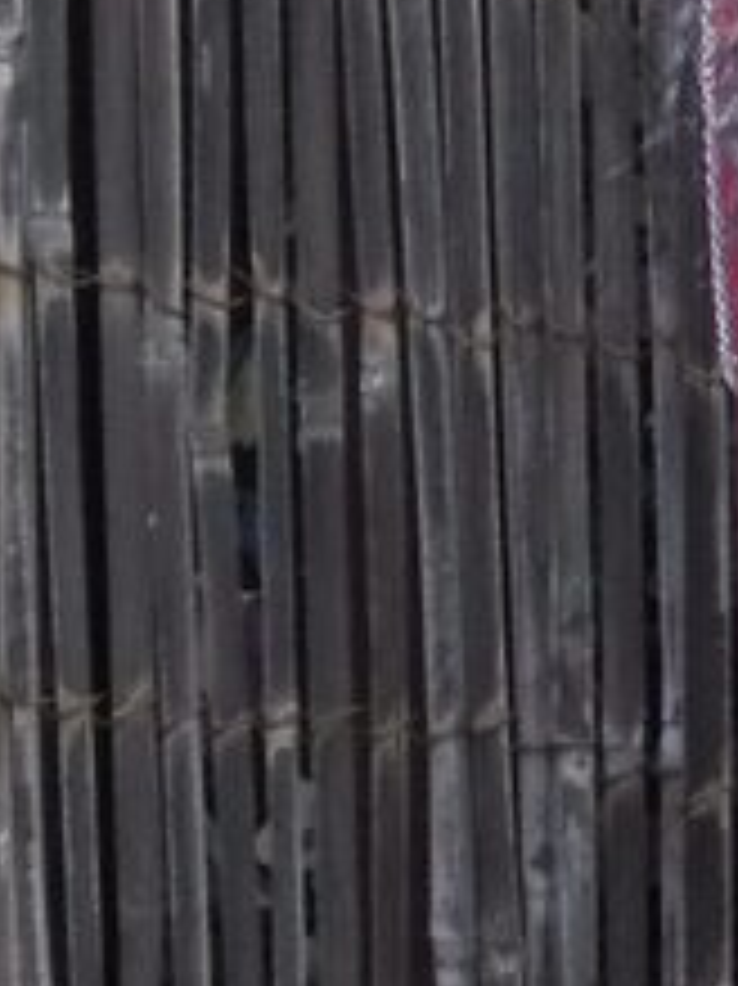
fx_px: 9162
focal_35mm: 322
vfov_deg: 6.0
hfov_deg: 4.5
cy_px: -1081
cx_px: 1863
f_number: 4.5
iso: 100
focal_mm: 7.8
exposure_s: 1/86
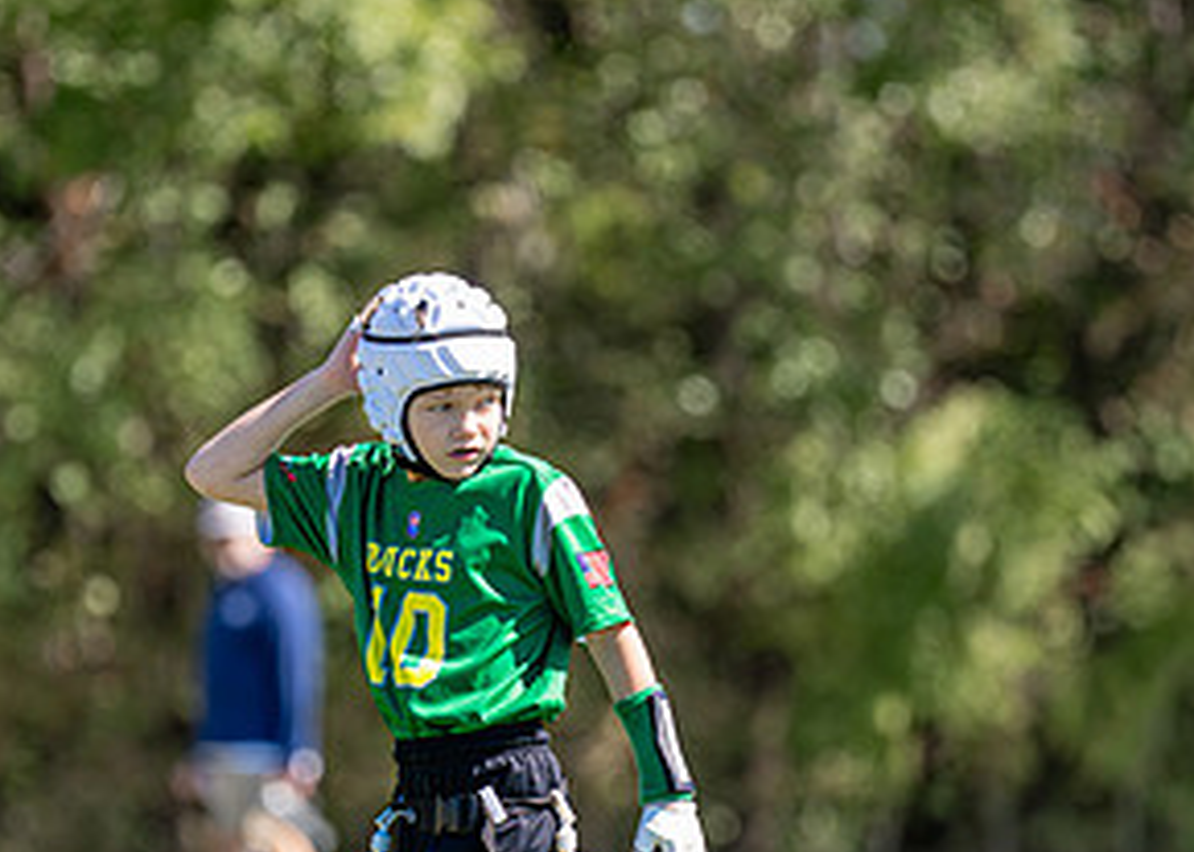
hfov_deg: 5.2
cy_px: 618
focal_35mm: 388
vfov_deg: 3.7
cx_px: 504
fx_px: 13154
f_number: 2.8
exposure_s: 1/2000
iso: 200
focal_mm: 173
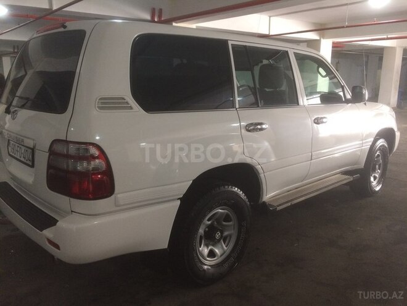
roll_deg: +1.2
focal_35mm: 29
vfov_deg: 48.2
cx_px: 204
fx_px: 341
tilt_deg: -14.4
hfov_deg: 61.7
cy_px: 153
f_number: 2.2
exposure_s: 1/33
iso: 250
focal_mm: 4.15
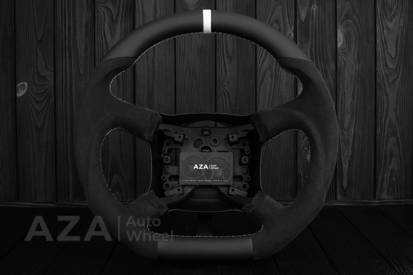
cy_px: 138
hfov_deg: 37.8
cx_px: 206
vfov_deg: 25.8
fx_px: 602
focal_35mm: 52
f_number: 6.3
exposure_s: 1/125
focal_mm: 35
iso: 500
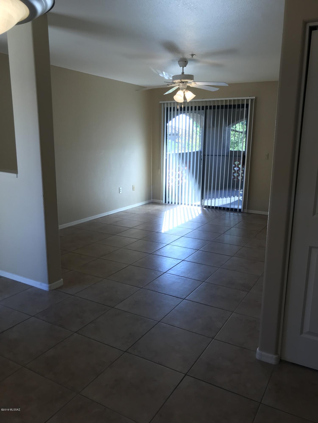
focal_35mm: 28
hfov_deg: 49.7
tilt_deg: -12.0
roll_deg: +0.0
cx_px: 159
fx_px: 343
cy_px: 212
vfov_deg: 63.4
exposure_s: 1/120
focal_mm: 3.99
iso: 32
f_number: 1.8
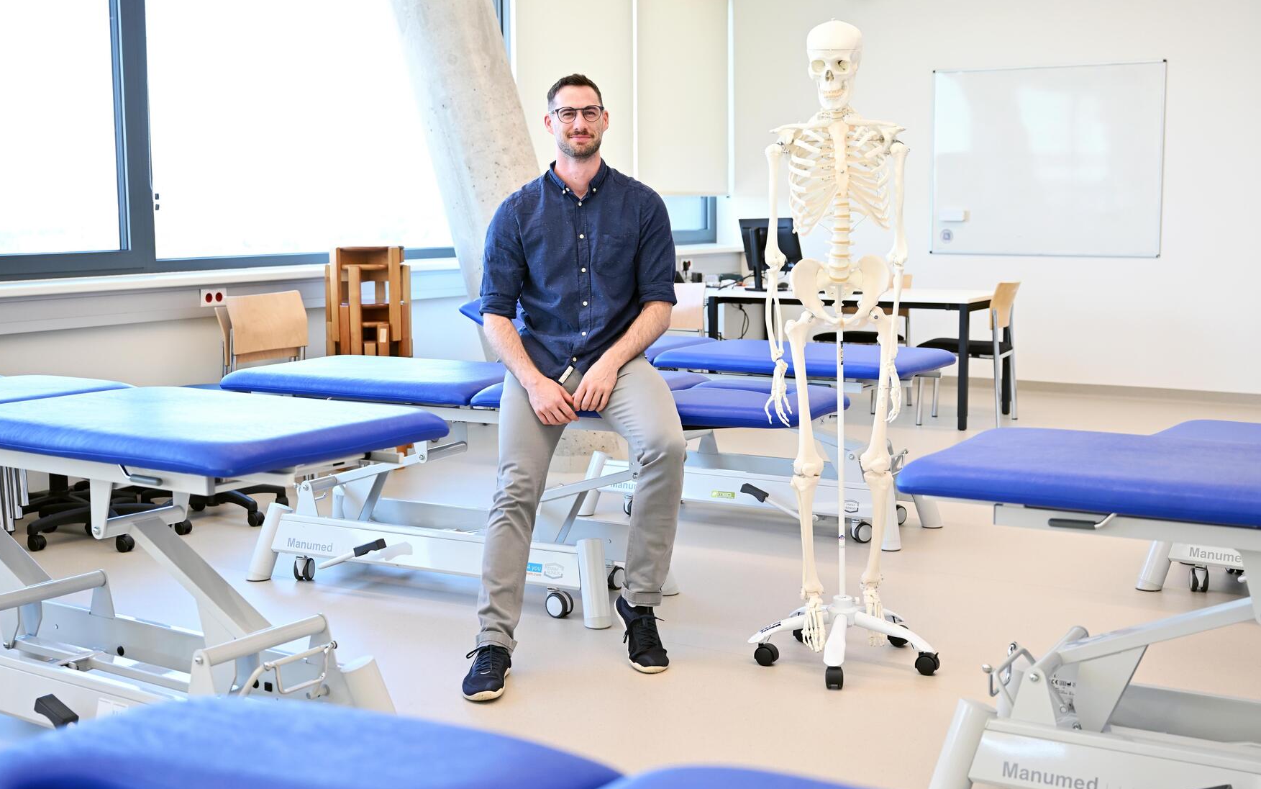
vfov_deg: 28.6
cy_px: 382
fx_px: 1547
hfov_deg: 44.4
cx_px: 642
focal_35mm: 45
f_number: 3.5
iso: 800
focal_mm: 43
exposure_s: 1/320
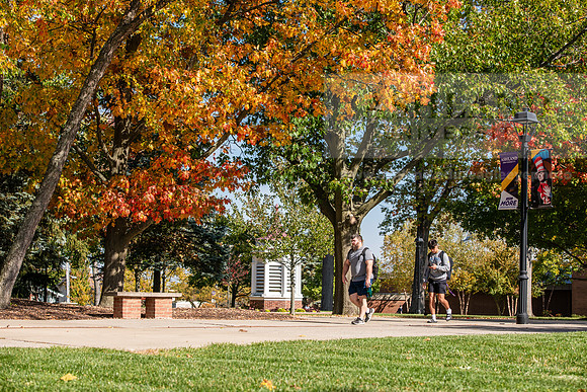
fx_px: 1142
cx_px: 294
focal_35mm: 70
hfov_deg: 28.8
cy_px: 196
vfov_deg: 19.5
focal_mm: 70
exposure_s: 1/400
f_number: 6.3
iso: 160
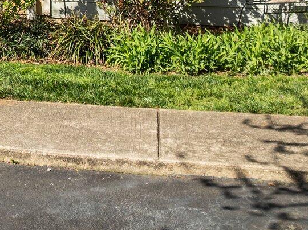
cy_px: -189
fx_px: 809
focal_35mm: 91
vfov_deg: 14.3
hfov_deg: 19.0
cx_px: -150
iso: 140
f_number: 2.8
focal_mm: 12.29
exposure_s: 1/1600
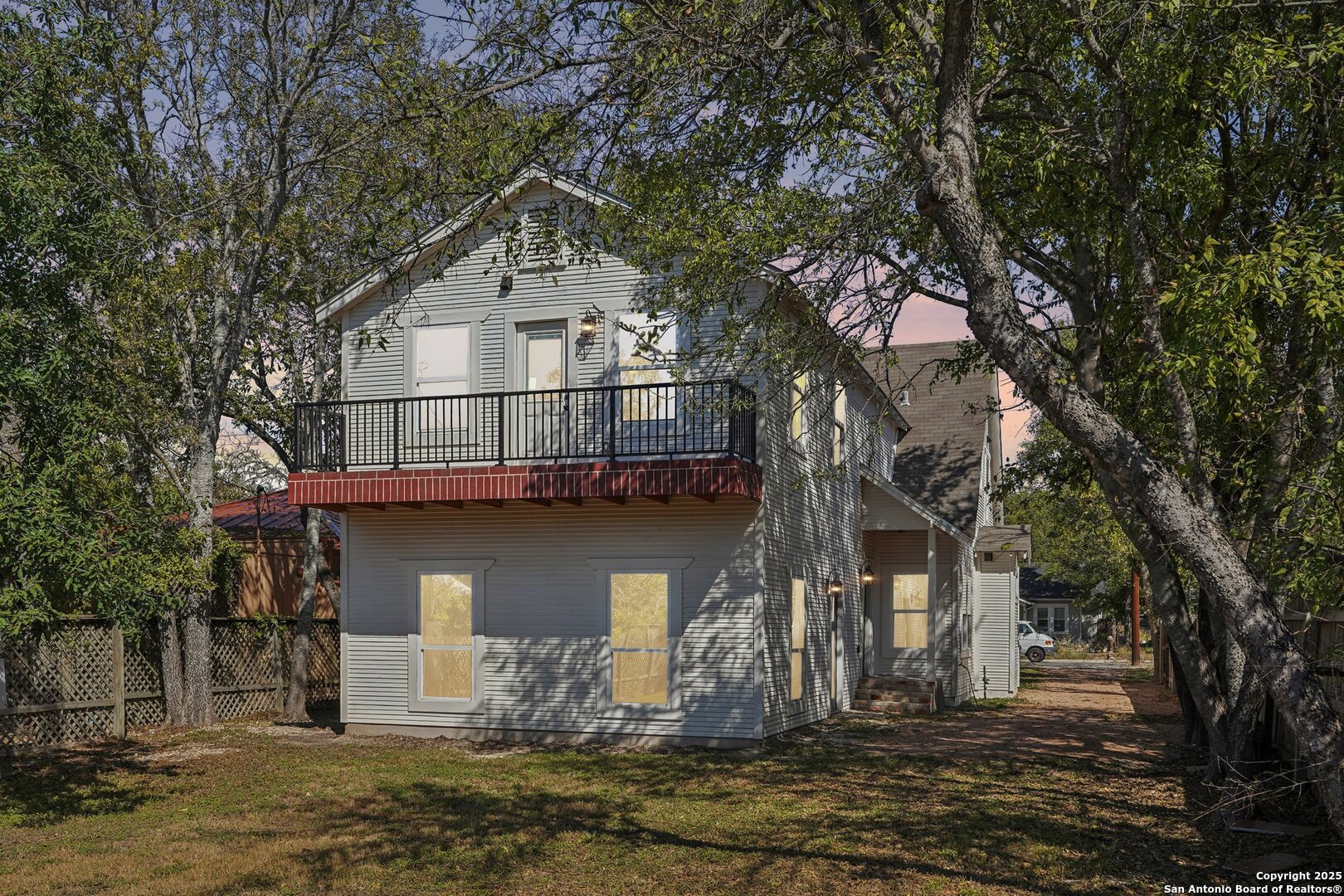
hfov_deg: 61.9
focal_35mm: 30
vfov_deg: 43.6
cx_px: 672
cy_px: 448
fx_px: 1120
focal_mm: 30
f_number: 8
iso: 100
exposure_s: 1/320
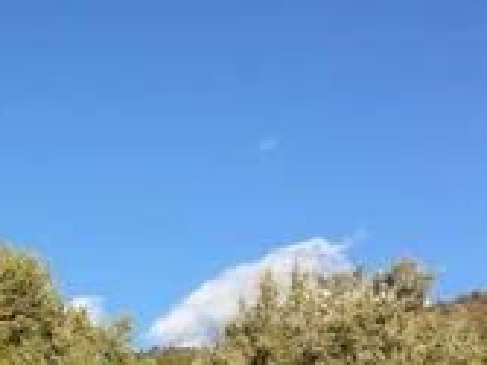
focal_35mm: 111
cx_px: -90
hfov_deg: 17.0
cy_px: 420
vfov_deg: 13.0
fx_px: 1560
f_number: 2.2
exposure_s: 1/1099
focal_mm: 4.15
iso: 32
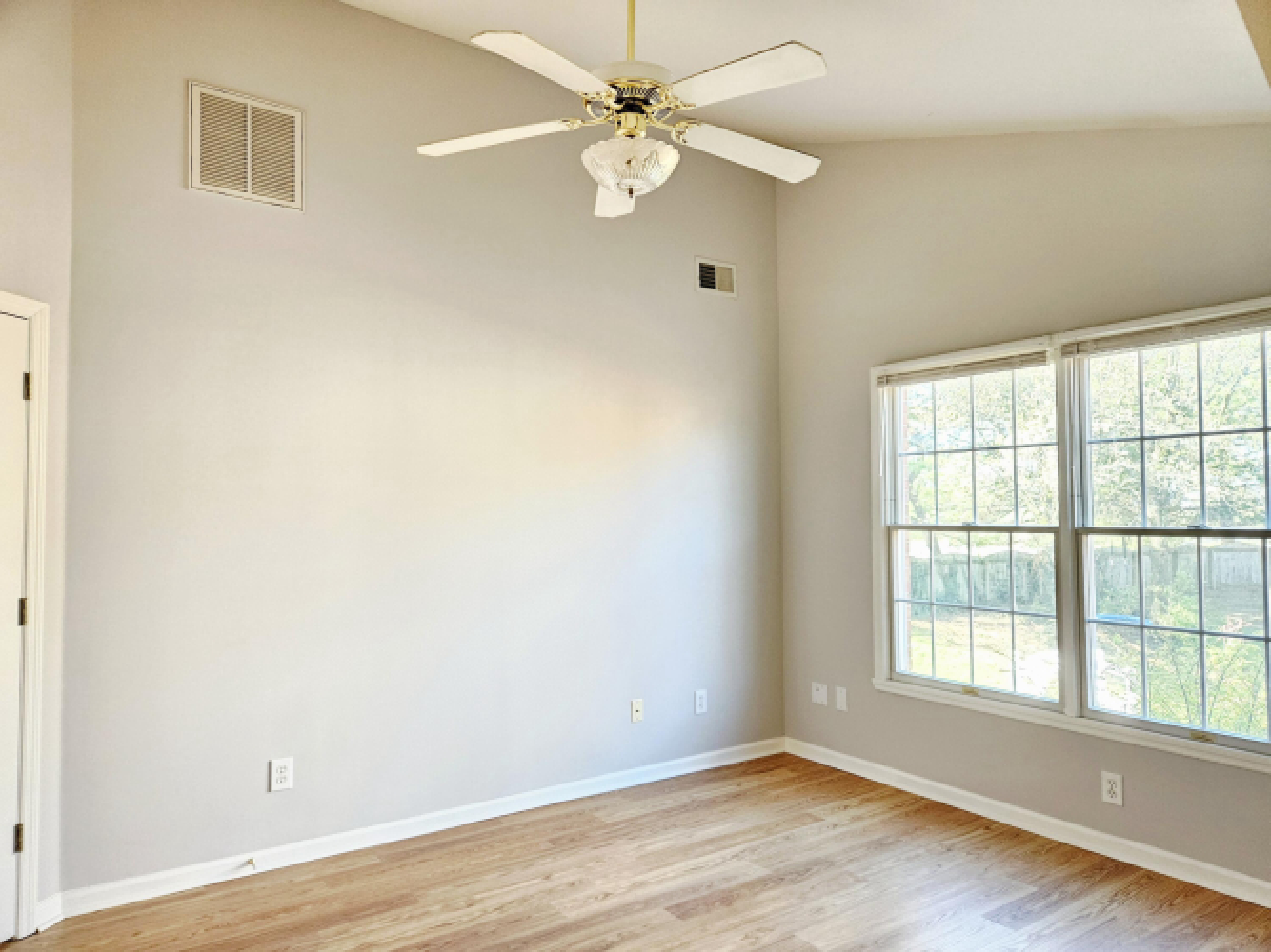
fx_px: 844
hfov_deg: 73.9
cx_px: 636
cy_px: 476
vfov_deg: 58.9
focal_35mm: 23
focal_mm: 5.4
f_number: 1.8
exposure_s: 1/120
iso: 500
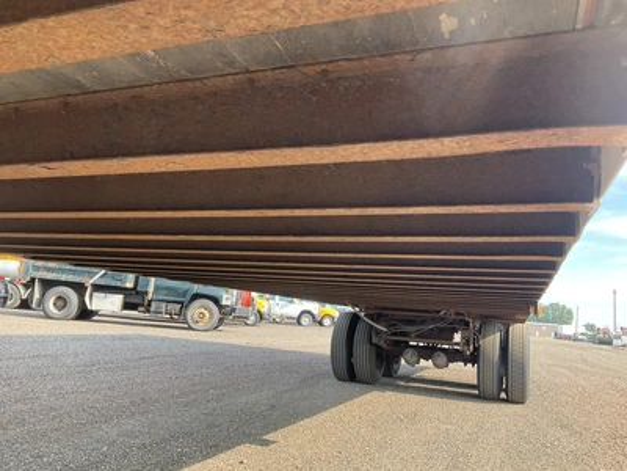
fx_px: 525
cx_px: 314
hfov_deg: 61.7
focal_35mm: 29
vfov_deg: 48.2
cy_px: 236
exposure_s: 1/172
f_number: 1.8
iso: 25
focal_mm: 3
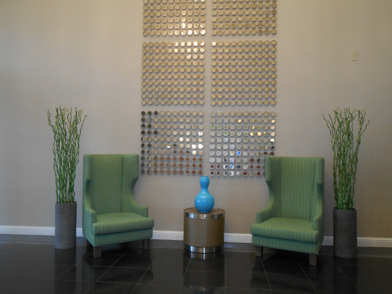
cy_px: 147
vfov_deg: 46.8
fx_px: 340
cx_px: 196
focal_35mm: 30
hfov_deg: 60.0
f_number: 3.8
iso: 320
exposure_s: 1/25
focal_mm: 5.3
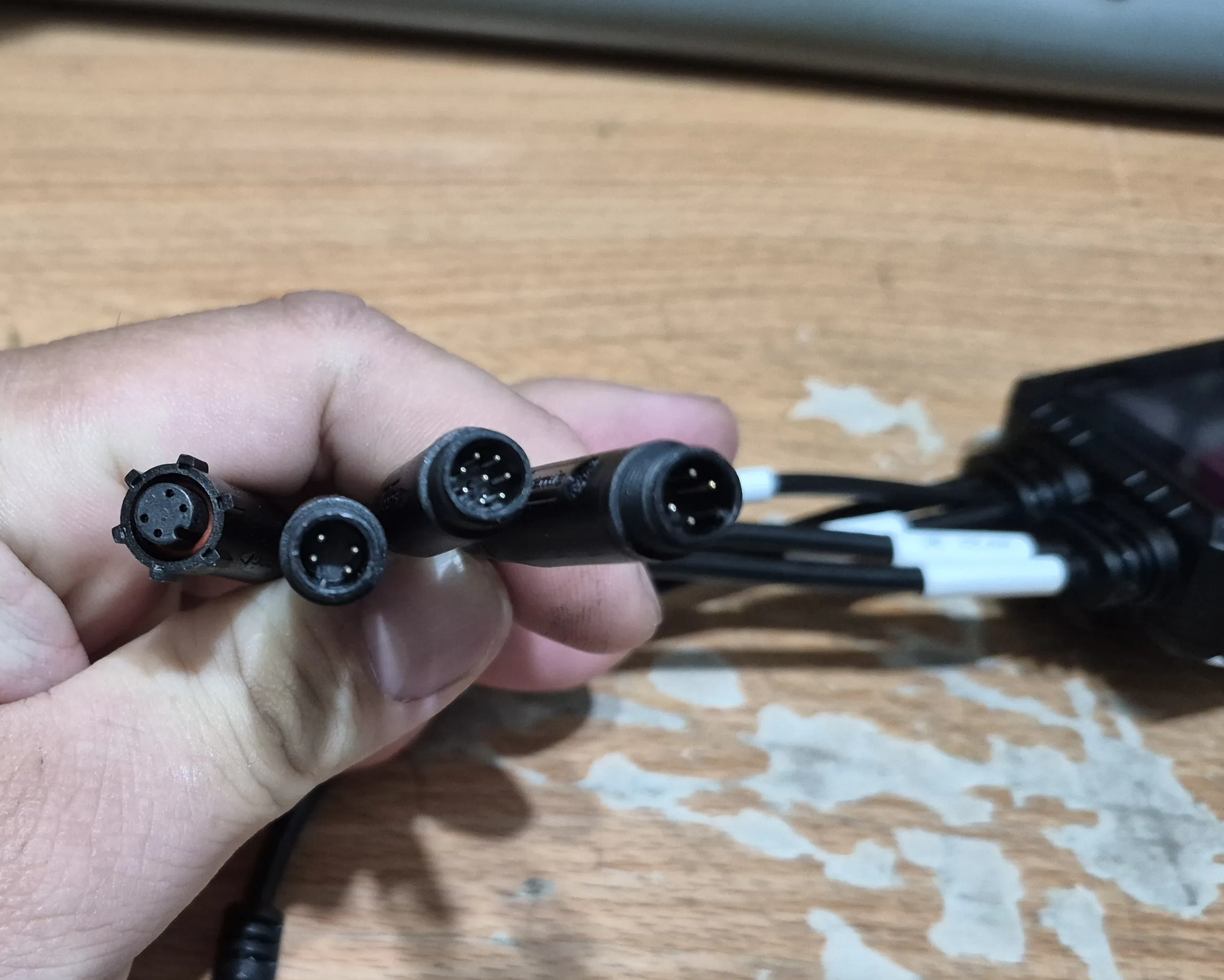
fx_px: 1377
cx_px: 246
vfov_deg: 38.8
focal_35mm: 38
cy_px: 647
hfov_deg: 45.5
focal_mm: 5.4
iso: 1000
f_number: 1.8
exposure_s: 1/120
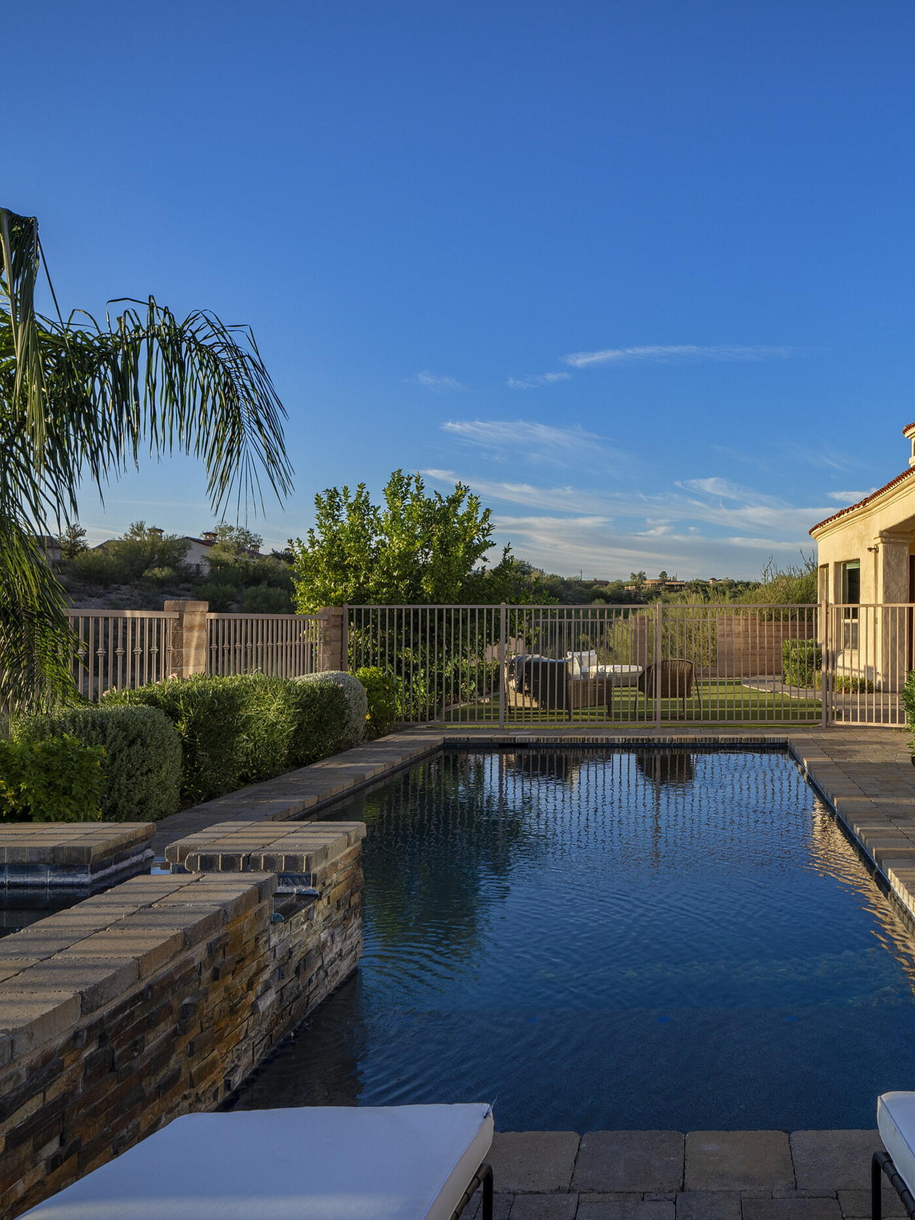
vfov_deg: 67.3
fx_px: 916
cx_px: 623
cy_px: 610
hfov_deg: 51.9
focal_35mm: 26
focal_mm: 18
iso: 100
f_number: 13
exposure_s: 1/50
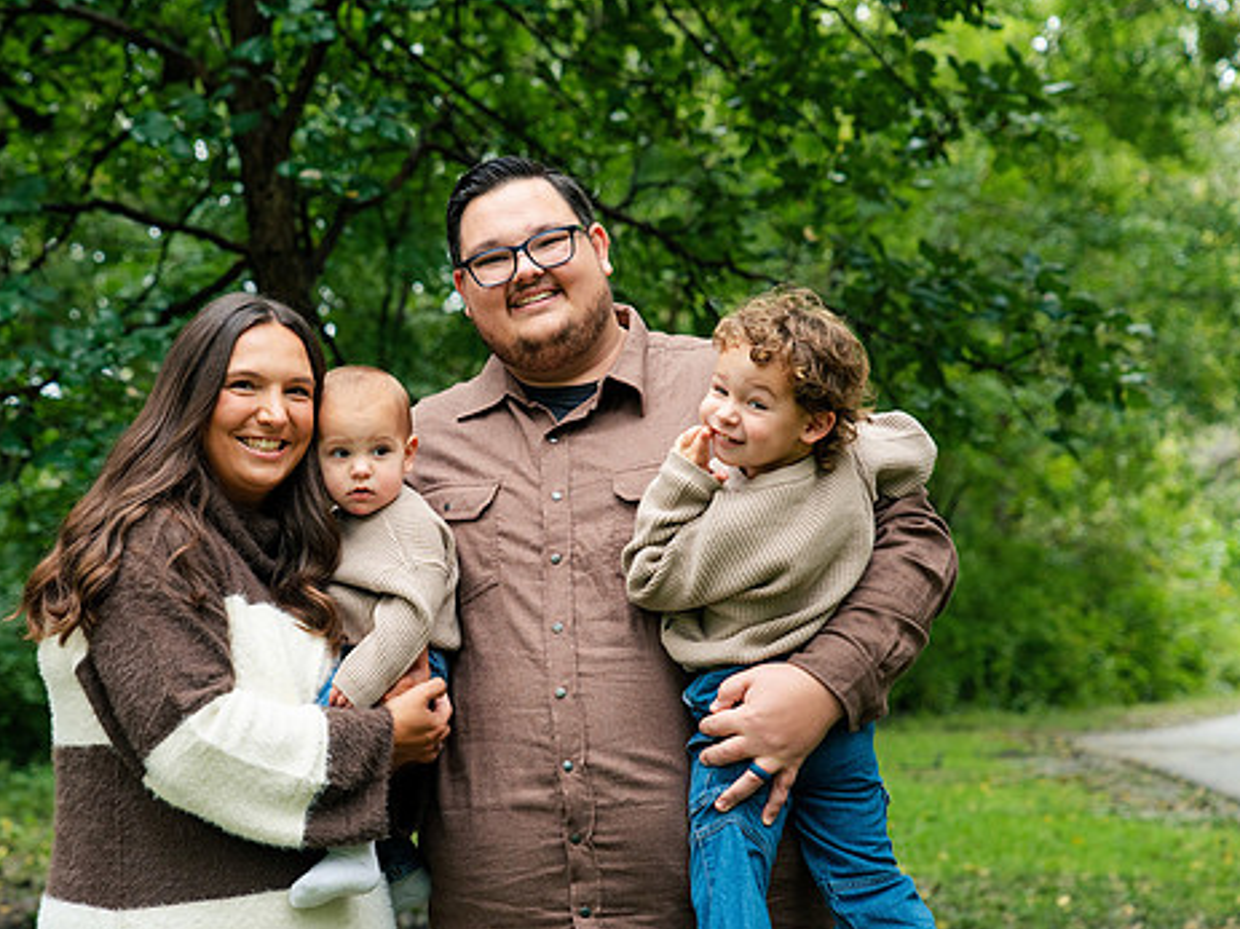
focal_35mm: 82
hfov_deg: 23.8
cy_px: 505
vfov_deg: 18.0
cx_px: 514
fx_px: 2937
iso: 1000
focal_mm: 68
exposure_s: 1/200
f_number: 4
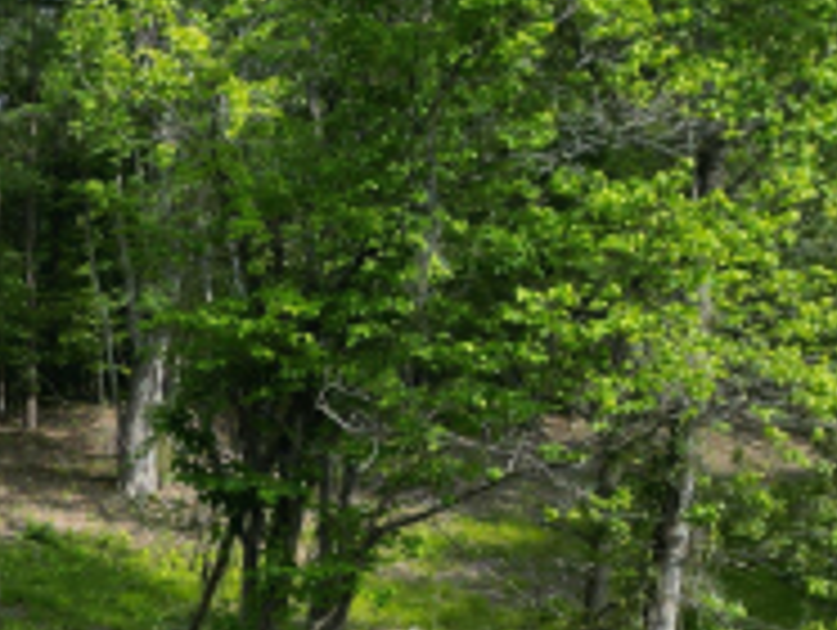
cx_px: -538
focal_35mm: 86
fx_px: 2082
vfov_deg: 16.6
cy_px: 716
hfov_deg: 19.0
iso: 100
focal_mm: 6.72
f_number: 1.7
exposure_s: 1/1000
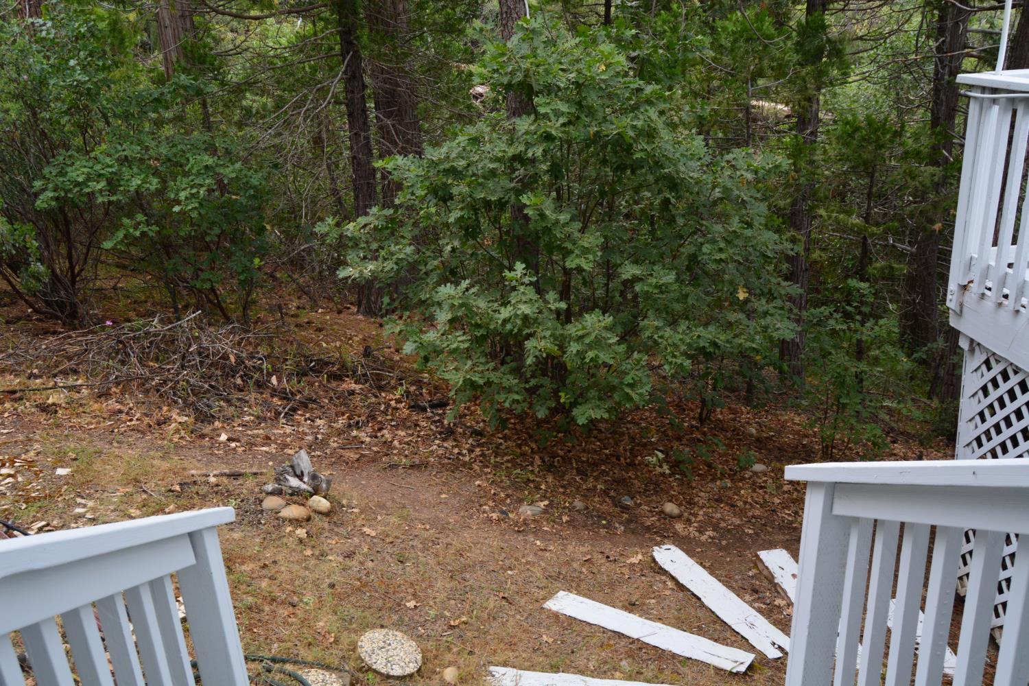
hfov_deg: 61.9
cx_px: 514
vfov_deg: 43.6
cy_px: 343
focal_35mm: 30
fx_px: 857
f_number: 8
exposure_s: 1/60
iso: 450
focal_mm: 20
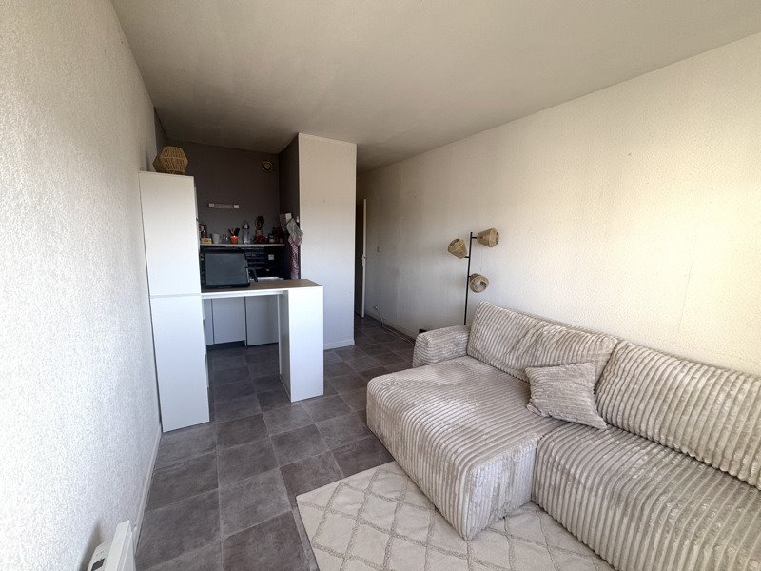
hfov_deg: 102.1
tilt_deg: -9.3
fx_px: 308
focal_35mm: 14
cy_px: 286
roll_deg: -1.3
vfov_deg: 85.7
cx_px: 380
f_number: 2.2
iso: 80
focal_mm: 2.22
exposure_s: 1/99
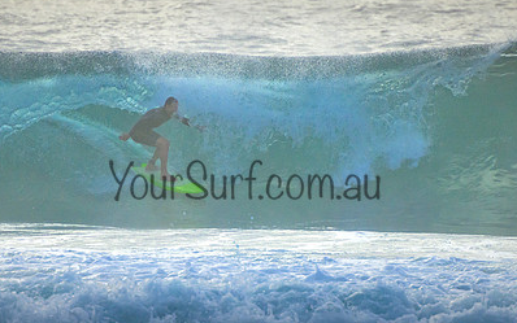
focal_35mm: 816
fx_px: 11501
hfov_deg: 2.6
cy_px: 143
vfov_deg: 1.6
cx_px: 228
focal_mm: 400
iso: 800
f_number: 5.6
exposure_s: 1/2000
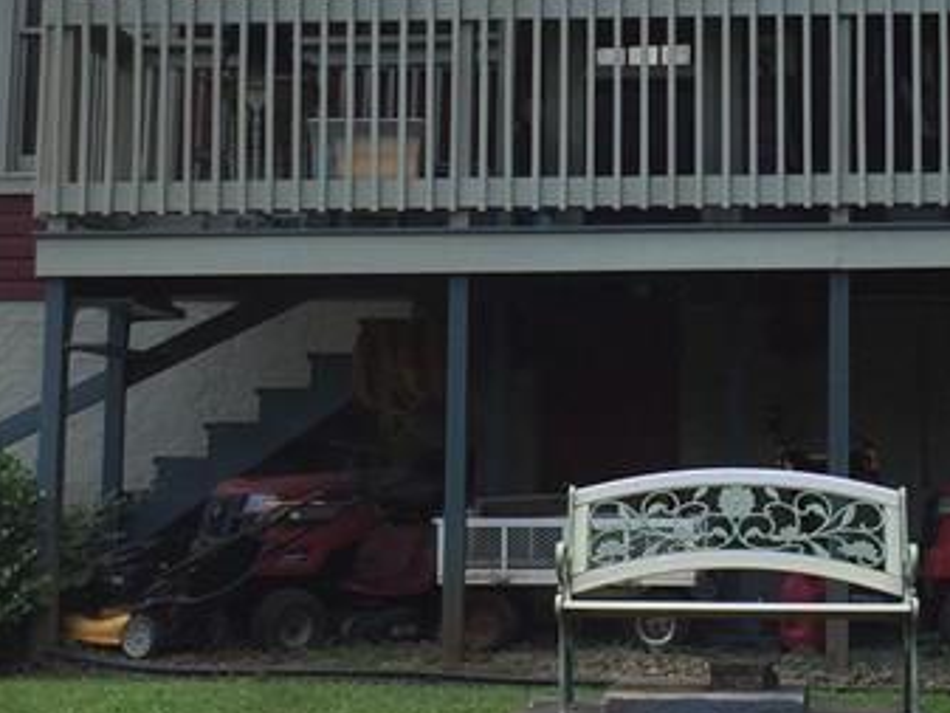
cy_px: 189
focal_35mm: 88
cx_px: 623
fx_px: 2416
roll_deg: -2.5
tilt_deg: +3.6
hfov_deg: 22.2
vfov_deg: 16.7
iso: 32
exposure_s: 1/353
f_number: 2.2
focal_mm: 4.15
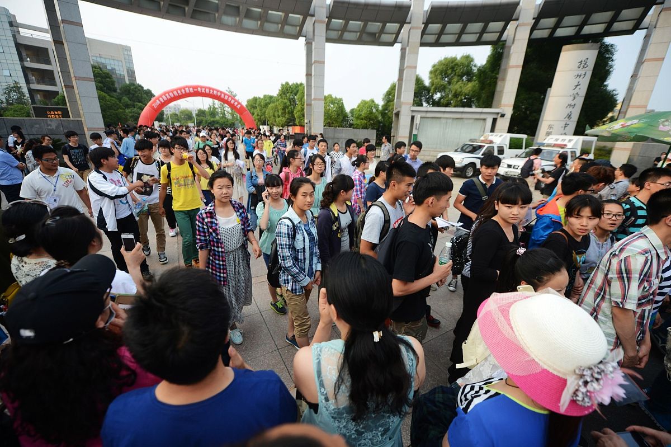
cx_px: 336
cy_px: 224
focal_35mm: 14
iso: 160
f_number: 2.8
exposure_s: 1/1000
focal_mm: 14
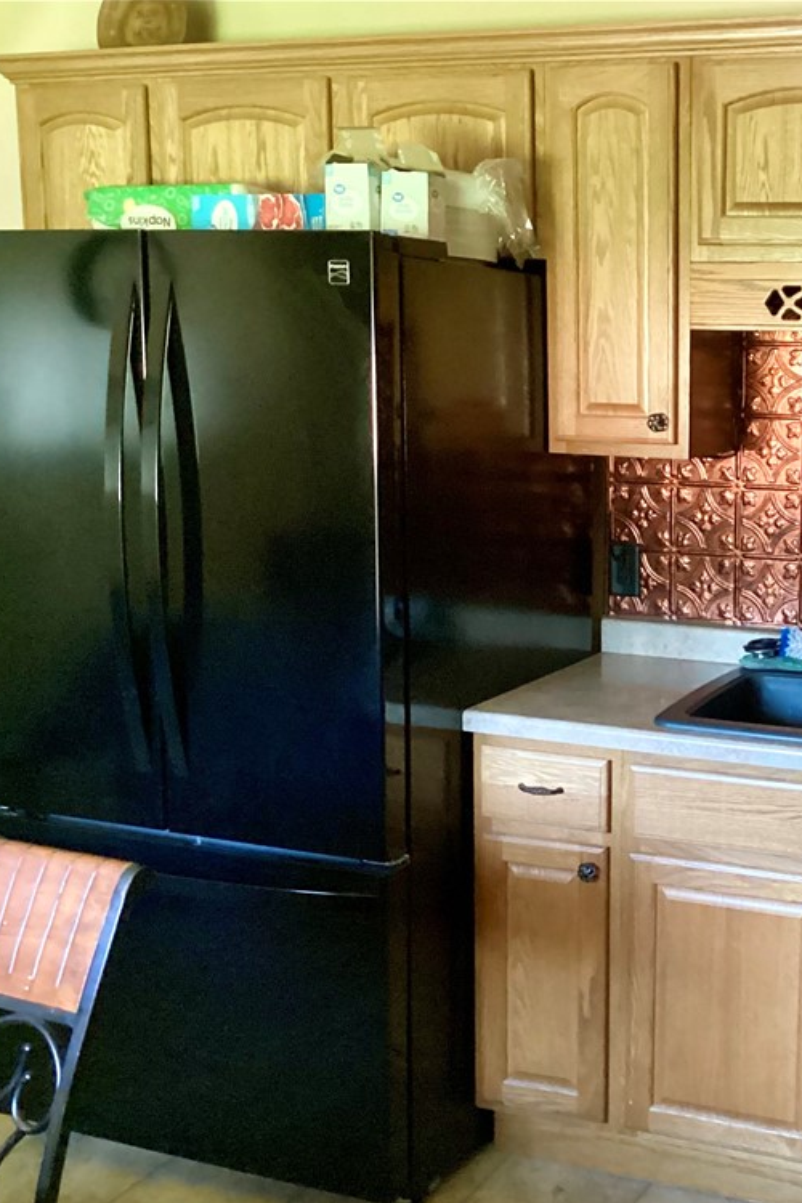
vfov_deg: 44.5
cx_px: 775
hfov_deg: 28.8
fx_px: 1470
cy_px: 614
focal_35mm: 44
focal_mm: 3.3
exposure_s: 1/30
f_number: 2.4
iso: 500
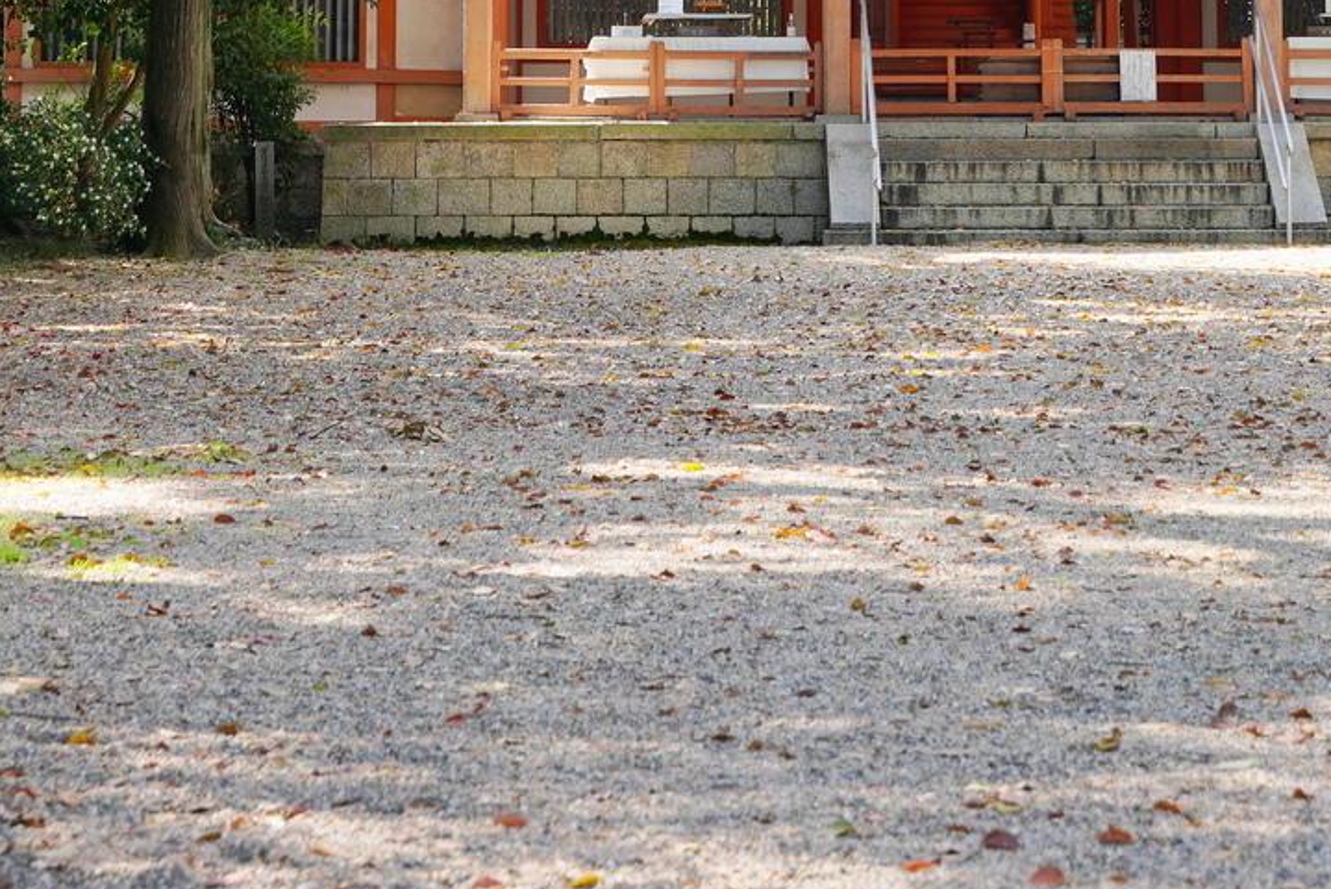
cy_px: -309
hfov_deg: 17.9
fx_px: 4216
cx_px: 694
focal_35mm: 114
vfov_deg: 11.7
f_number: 5
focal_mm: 41
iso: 100
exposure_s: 1/100
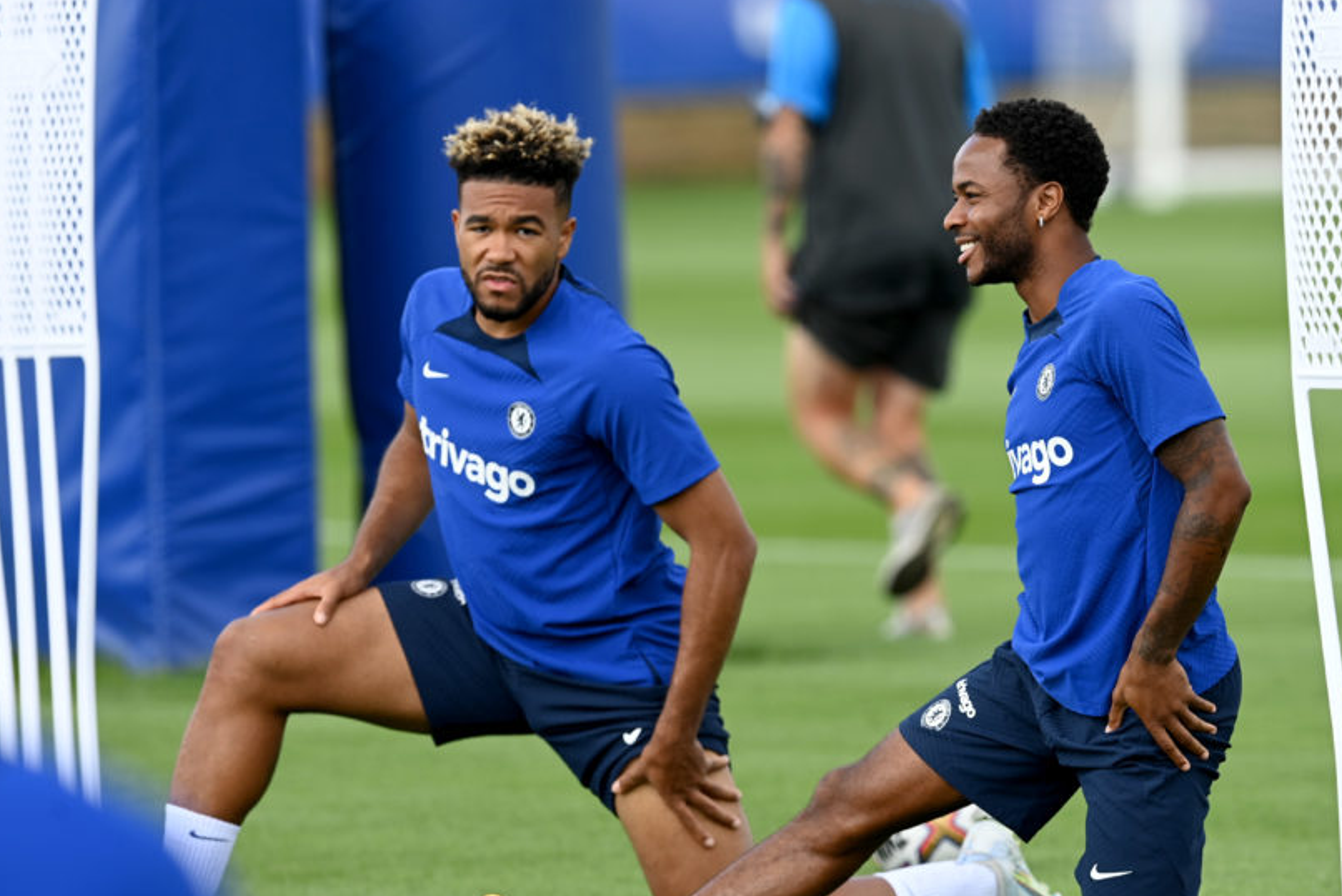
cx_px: 779
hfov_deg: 4.1
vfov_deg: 2.7
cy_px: 550
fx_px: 18943
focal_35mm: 508
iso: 400
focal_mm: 400
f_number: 4.5
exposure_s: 1/1000
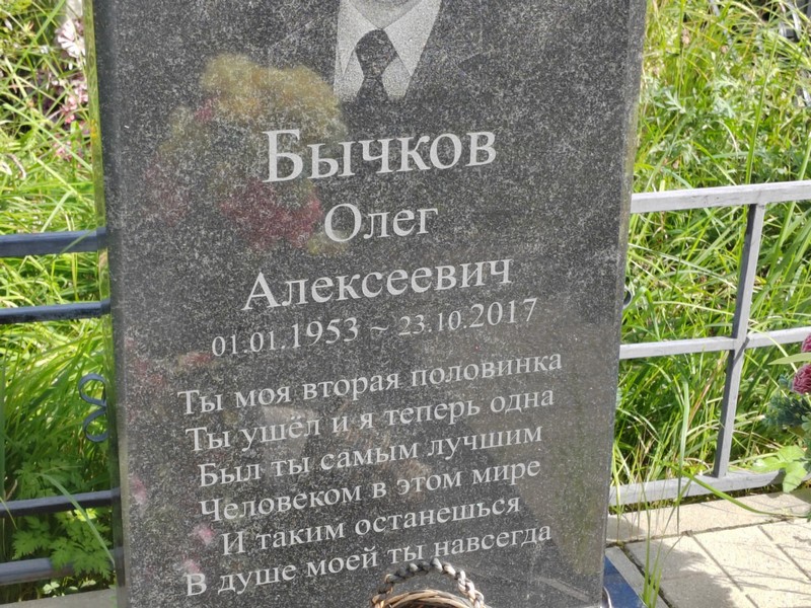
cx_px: 406
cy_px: 304
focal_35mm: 71
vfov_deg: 20.7
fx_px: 1663
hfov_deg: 27.4
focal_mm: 5.52
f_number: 1.9
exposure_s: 1/380
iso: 100
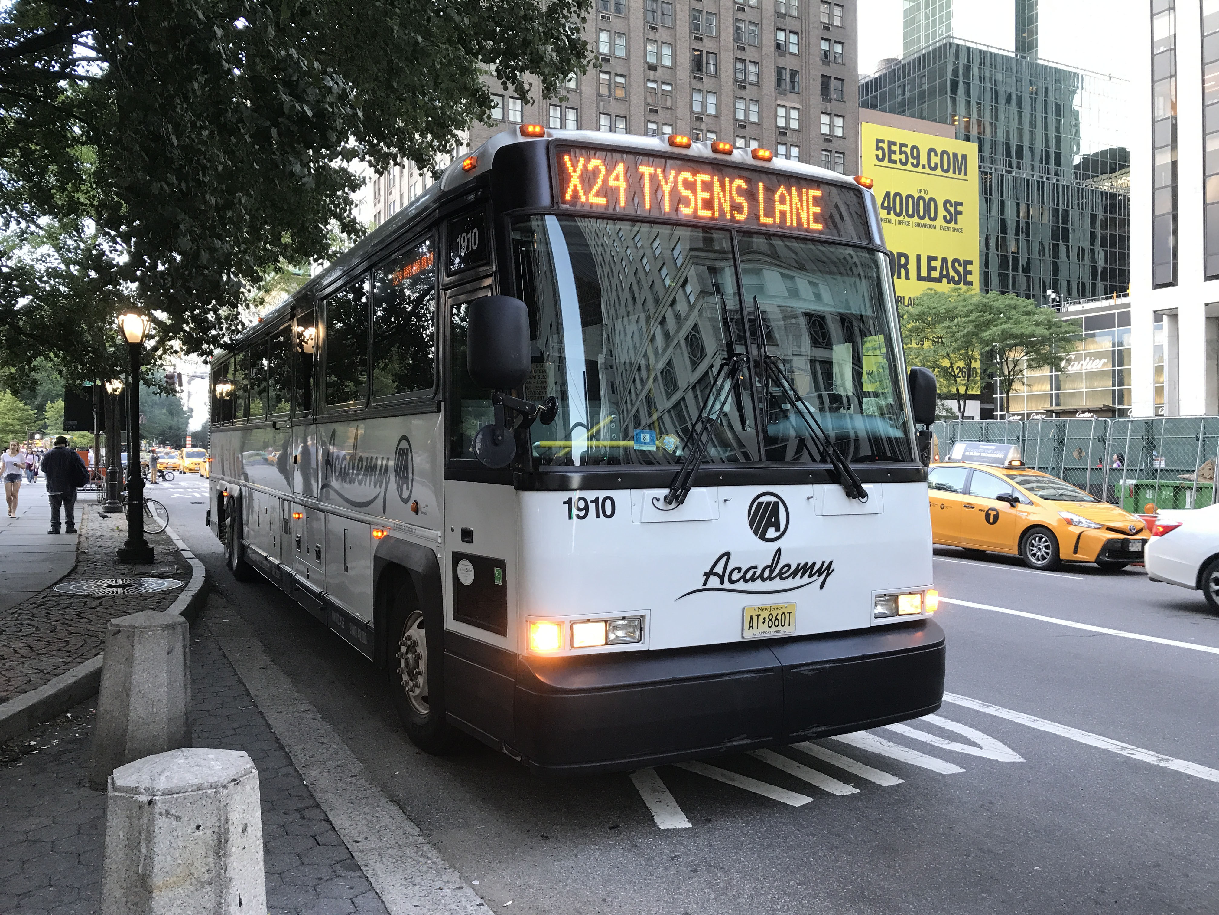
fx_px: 986
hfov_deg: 63.4
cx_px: 610
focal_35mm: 28
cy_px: 458
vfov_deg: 49.7
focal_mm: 3.99
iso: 25
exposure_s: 1/40
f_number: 1.8
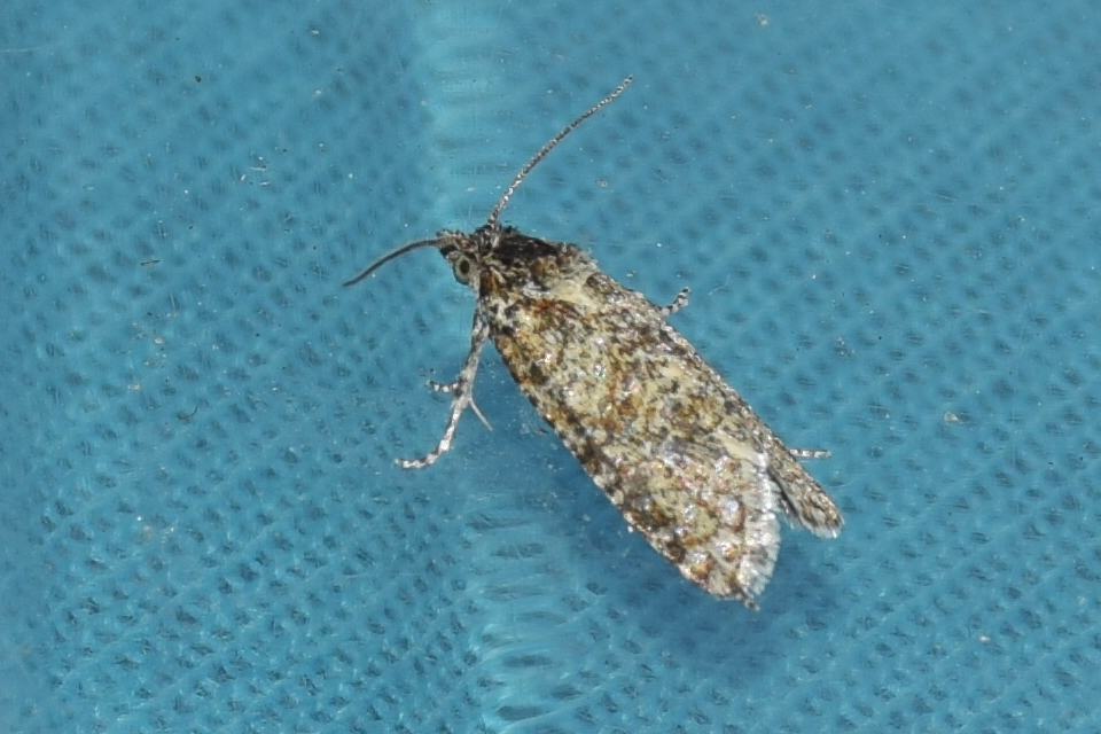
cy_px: 367
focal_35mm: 183
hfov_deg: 11.2
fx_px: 5596
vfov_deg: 7.5
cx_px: 550
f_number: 11
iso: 100
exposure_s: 1/160
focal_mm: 122
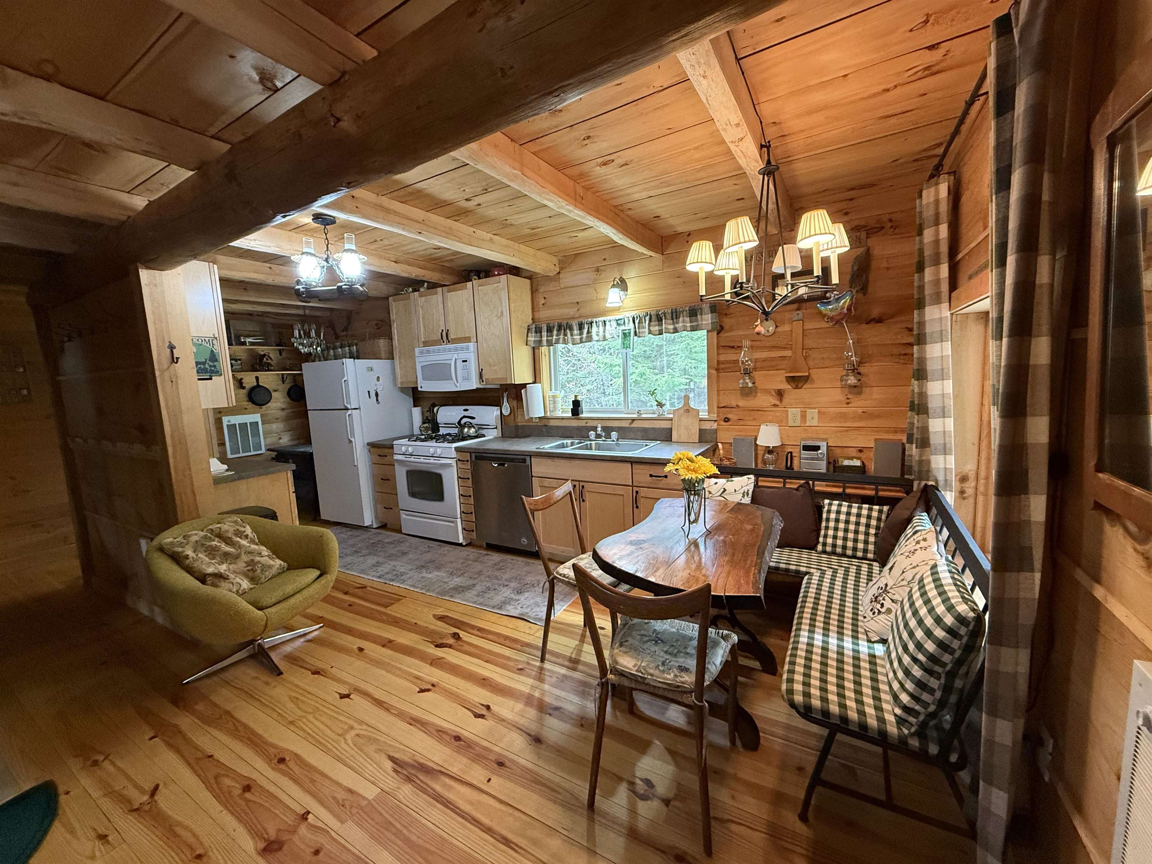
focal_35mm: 14
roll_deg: +3.1
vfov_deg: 85.7
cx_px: 576
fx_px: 466
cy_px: 432
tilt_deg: -7.0
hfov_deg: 102.1
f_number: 2.2
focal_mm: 2.22
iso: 500
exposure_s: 1/60
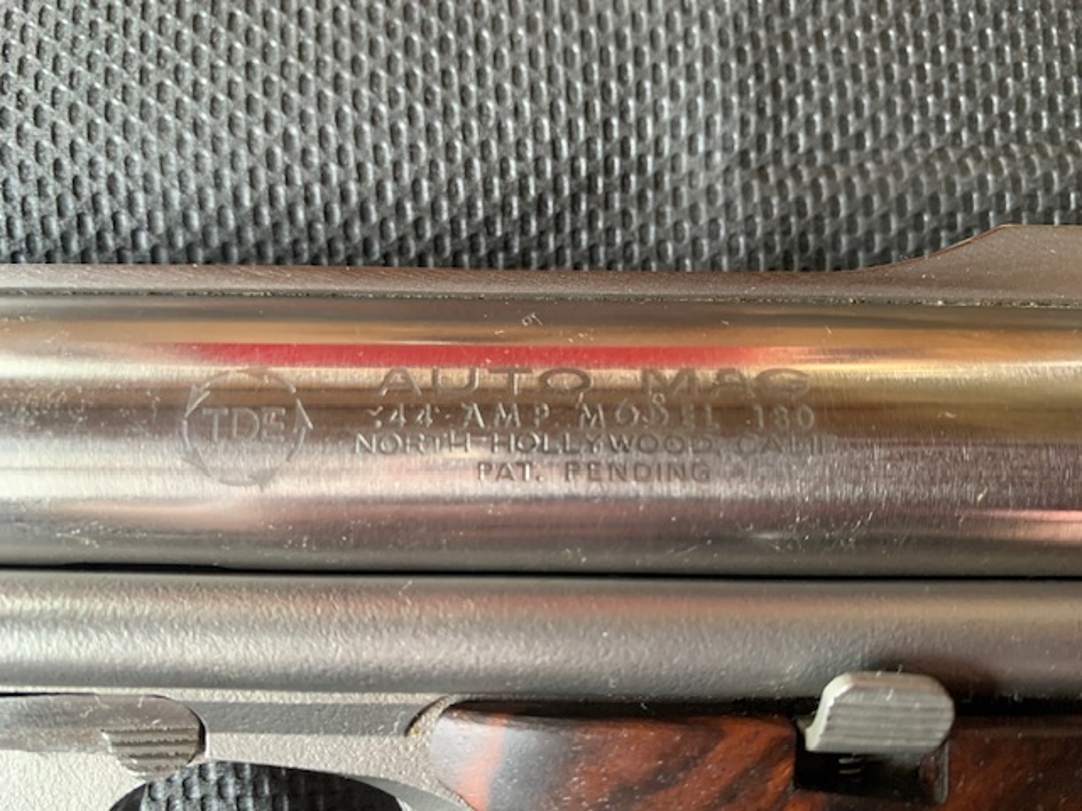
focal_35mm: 26
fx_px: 813
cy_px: 406
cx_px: 541
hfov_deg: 67.3
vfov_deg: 53.1
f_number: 1.8
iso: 400
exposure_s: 1/53
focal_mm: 4.25
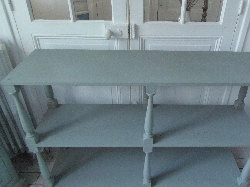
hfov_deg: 63.1
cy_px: 86
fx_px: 202
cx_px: 146
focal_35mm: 28
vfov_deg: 49.7
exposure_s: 1/30
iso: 400
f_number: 2.9
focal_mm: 4.3
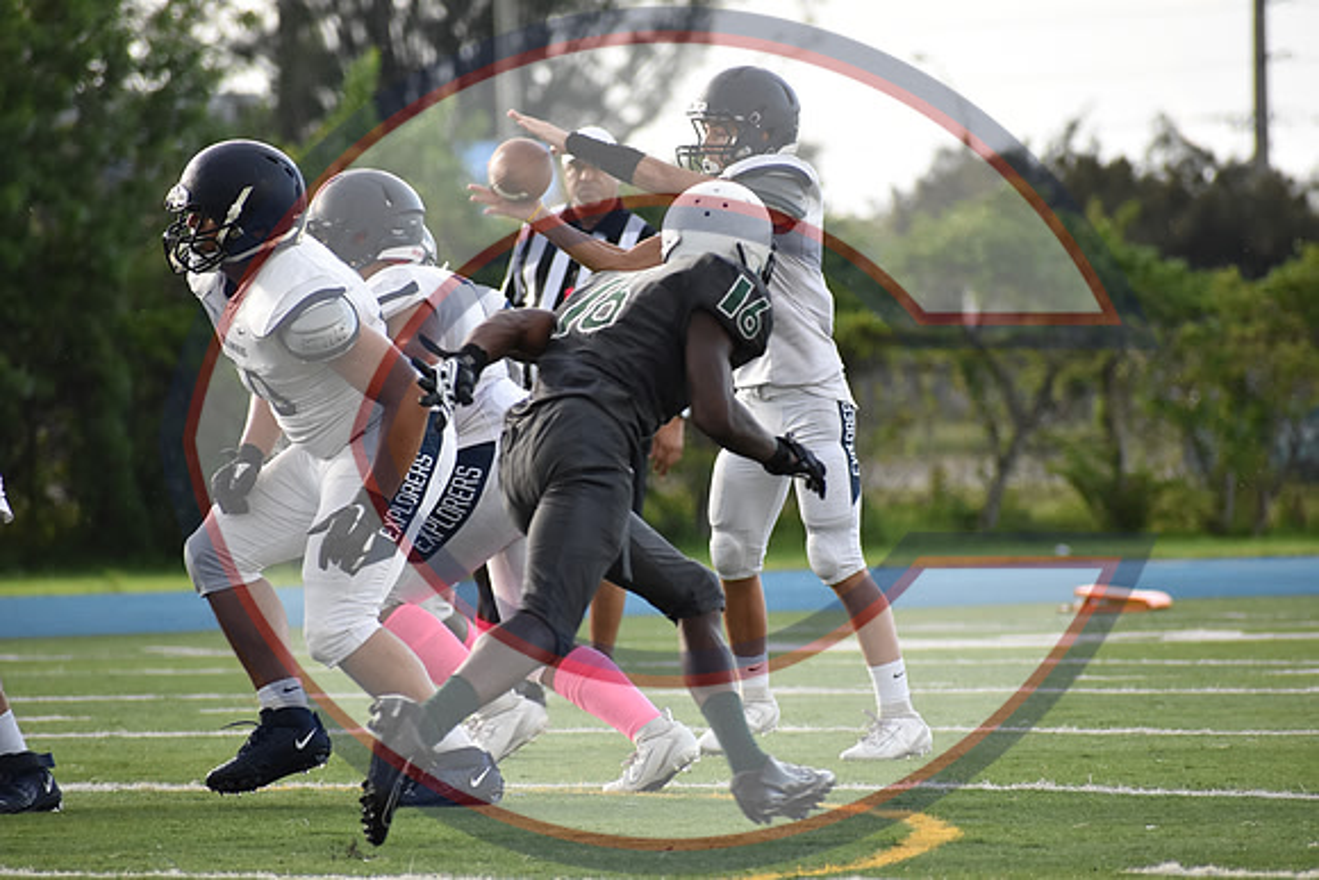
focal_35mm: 420
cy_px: 440
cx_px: 660
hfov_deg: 4.9
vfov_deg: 3.3
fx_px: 15391
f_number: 6.3
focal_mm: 280
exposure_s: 1/500
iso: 1400
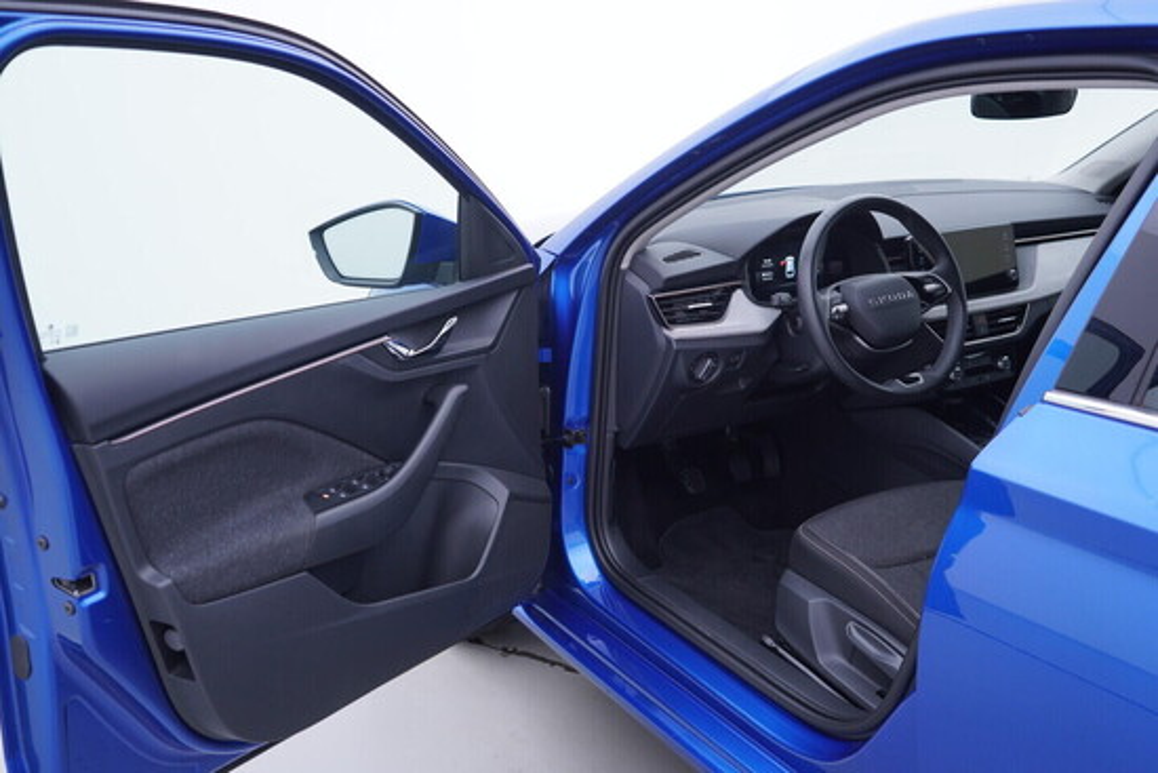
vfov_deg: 36.9
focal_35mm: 36
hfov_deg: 53.1
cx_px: 579
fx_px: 1158
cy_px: 386
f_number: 3.2
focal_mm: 24
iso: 125
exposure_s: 1/50
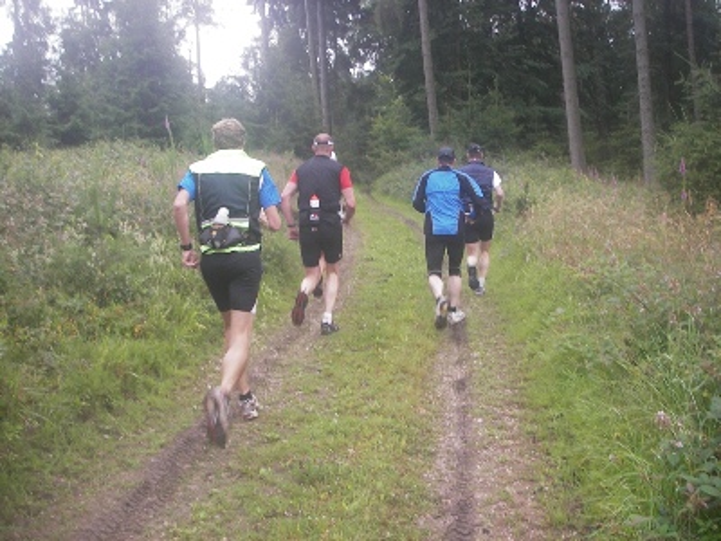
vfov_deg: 37.7
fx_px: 791
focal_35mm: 38
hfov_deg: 49.0
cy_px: 270
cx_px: 360
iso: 50
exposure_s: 1/50
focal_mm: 6.3
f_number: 3.3
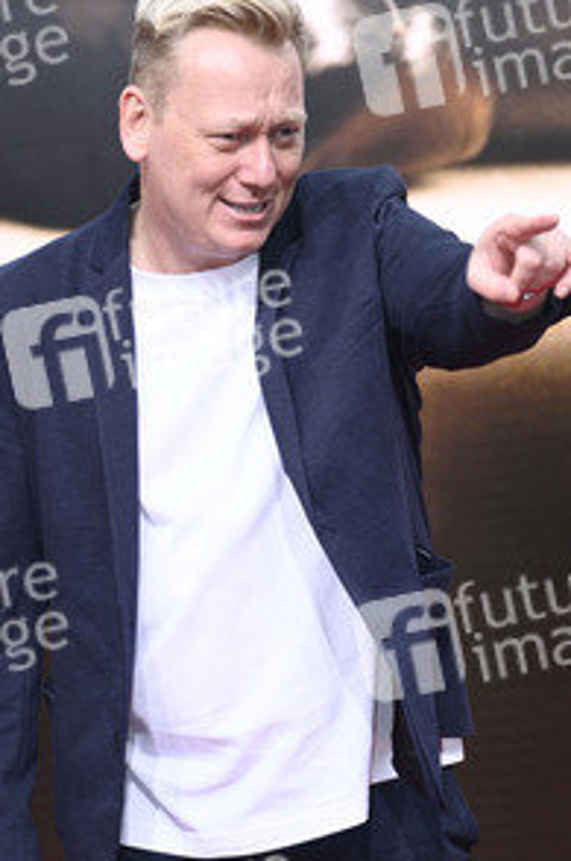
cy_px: 486
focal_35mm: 166
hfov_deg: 8.2
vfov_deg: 12.4
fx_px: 3963
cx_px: 237
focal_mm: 122
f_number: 5.6
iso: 400
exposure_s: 1/250
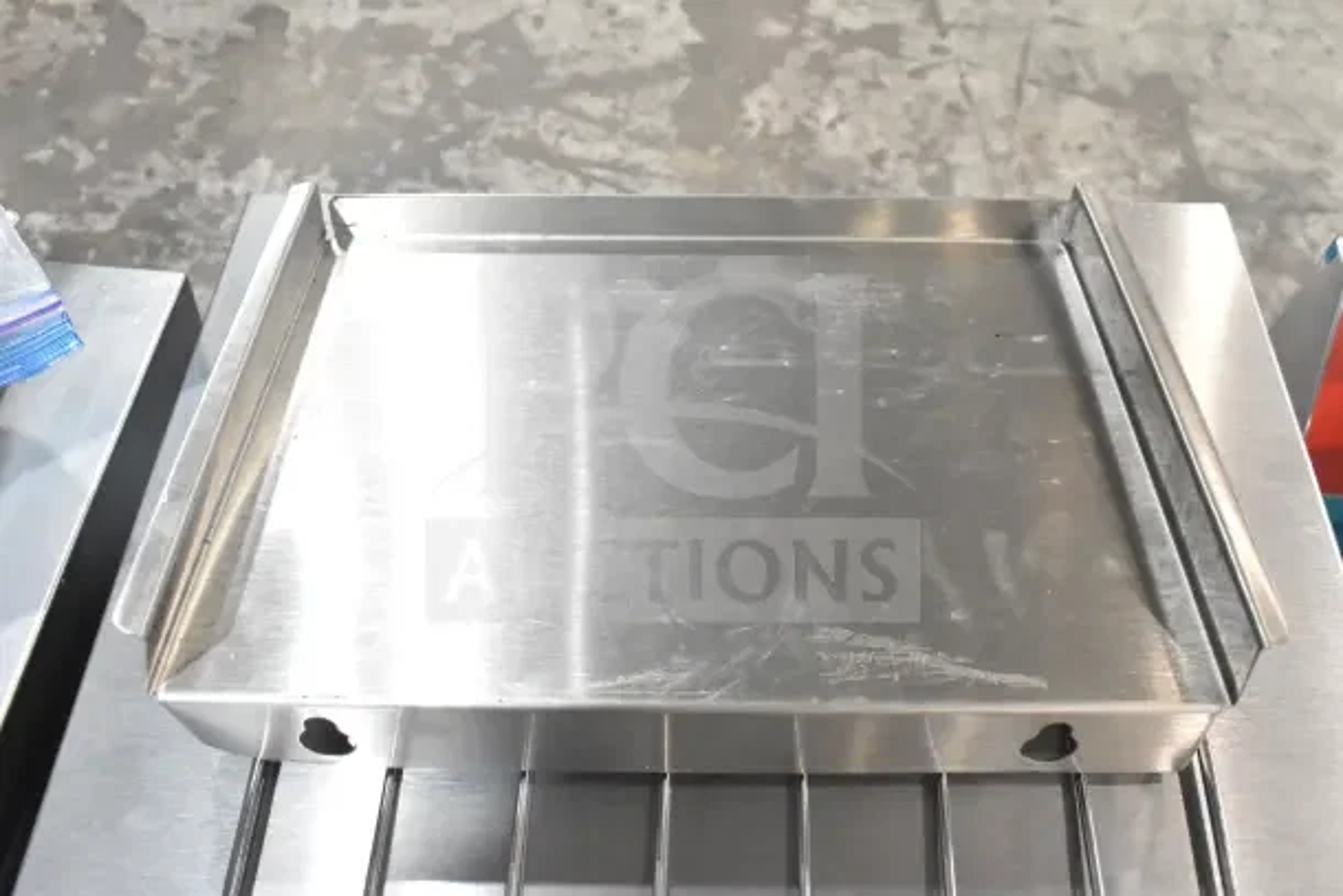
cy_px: 448
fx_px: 1231
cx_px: 672
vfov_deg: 40.0
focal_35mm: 33
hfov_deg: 57.2
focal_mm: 22
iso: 6400
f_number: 7.1
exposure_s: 1/200
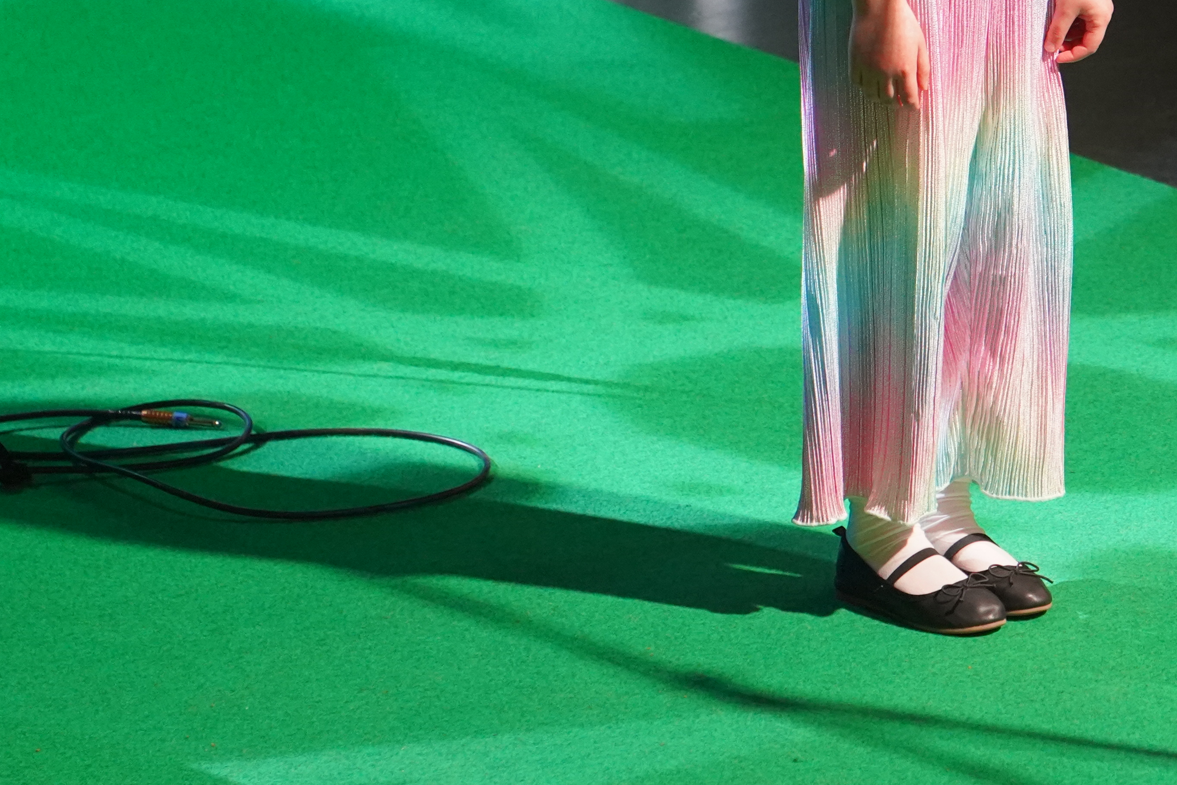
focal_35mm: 392
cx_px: 1177
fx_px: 12815
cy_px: -17
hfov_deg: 5.2
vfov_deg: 3.5
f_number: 5.6
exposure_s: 1/200
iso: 6400
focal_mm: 178
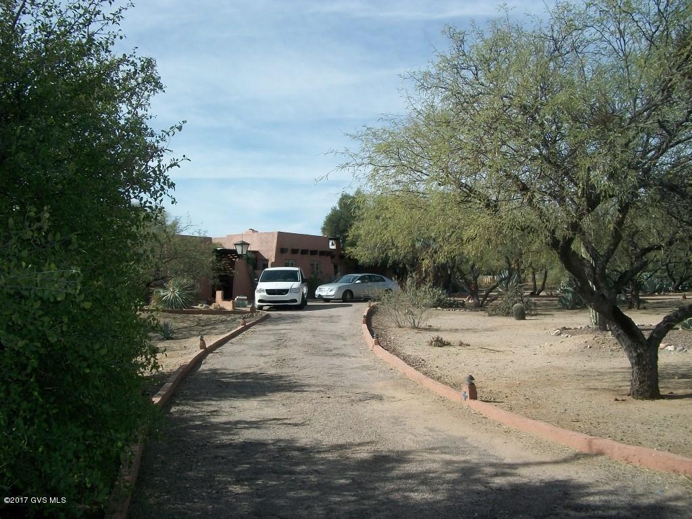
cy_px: 260
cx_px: 346
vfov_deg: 44.2
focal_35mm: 32
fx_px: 640
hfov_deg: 56.8
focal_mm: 5.7
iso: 80
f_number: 5.5
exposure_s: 1/400
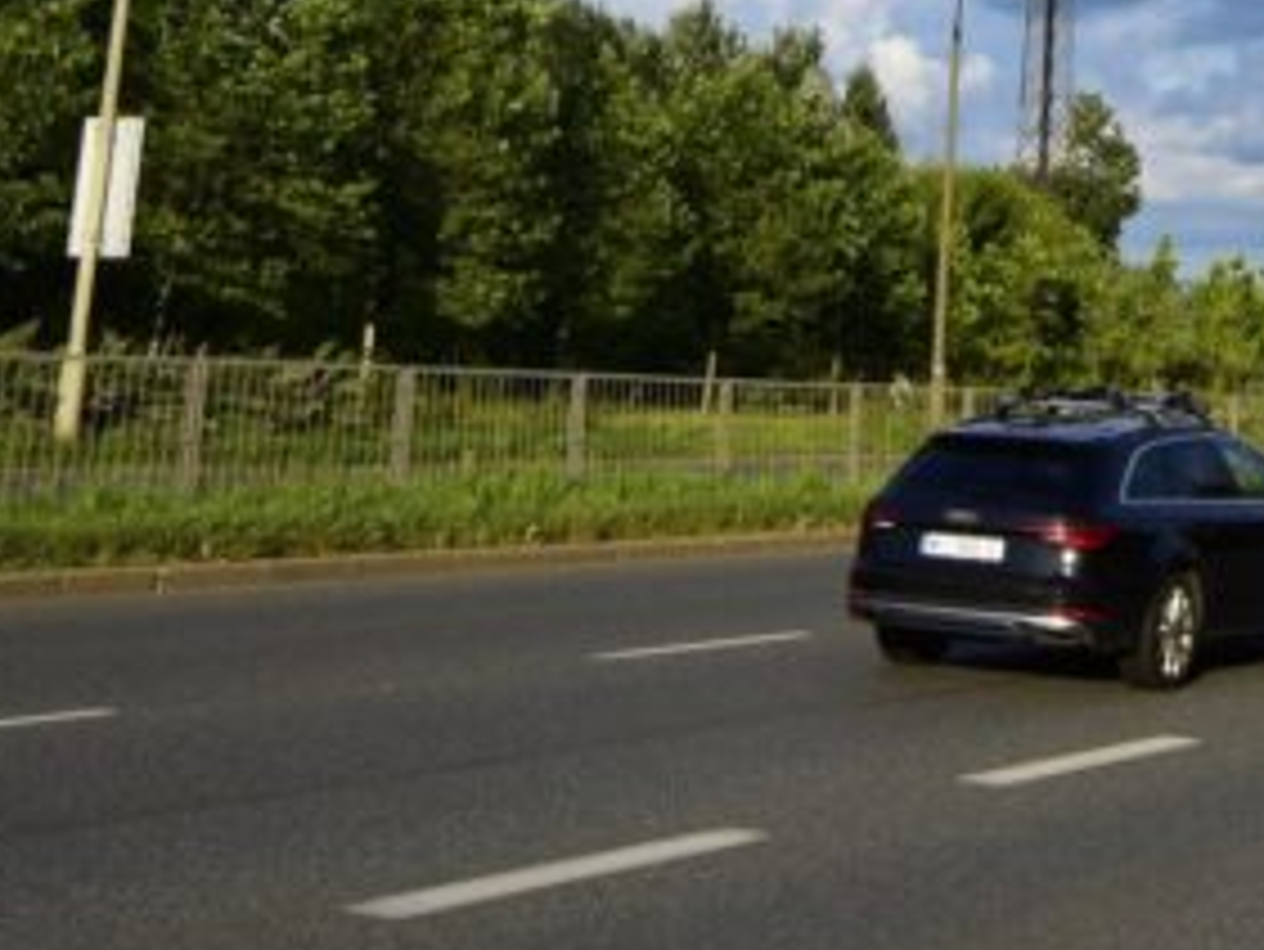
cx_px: 1048
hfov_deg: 24.3
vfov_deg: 17.1
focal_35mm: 79
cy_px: -425
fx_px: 2877
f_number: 11
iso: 360
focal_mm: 15
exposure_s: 1/500
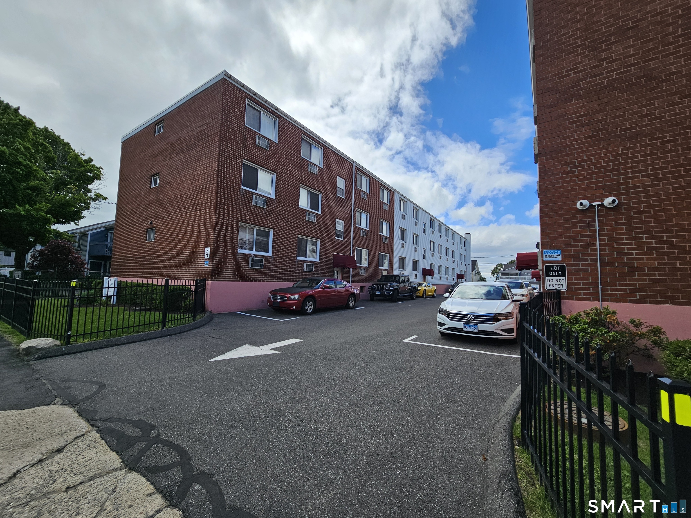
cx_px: 346
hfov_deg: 106.2
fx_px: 260
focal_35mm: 13
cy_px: 259
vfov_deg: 89.9
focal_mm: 2.2
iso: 50
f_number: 2.2
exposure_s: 1/2352
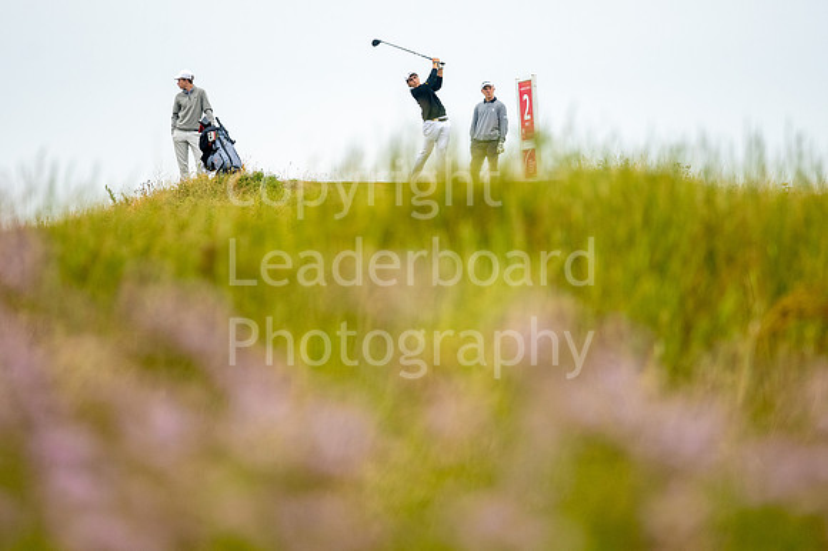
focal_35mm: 450
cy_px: 276
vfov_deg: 3.1
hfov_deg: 4.6
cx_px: 414
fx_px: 10344
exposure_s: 1/1600
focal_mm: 300
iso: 400
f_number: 4
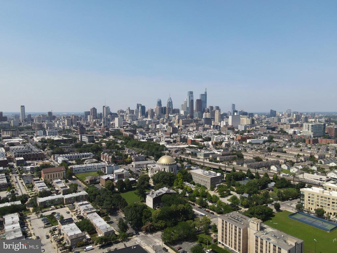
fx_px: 234
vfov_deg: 56.8
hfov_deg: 71.6
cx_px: 168
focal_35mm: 24
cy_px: 126
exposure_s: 1/800
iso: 100
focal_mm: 4.5
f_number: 2.8
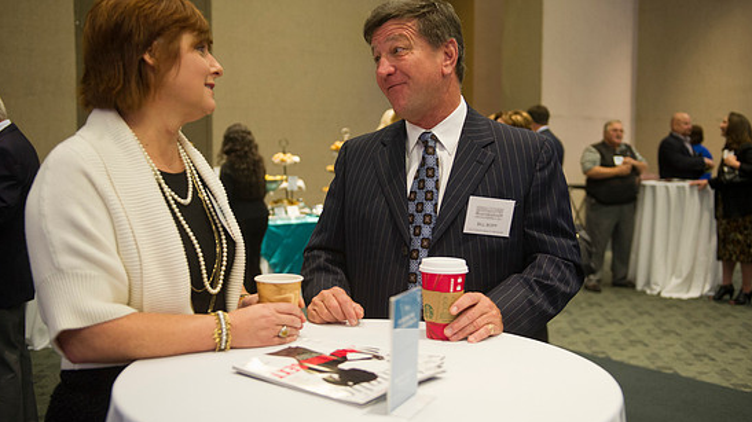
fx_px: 797
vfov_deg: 29.6
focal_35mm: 40
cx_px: 382
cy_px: 187
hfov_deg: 50.5
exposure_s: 1/100
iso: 2500
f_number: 2.8
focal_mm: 36
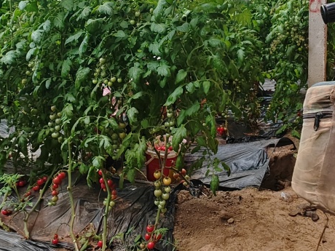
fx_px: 455
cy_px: 43
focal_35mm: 47
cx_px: 172
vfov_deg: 30.0
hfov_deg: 40.4
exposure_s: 1/52
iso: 64
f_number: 2
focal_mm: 1.82
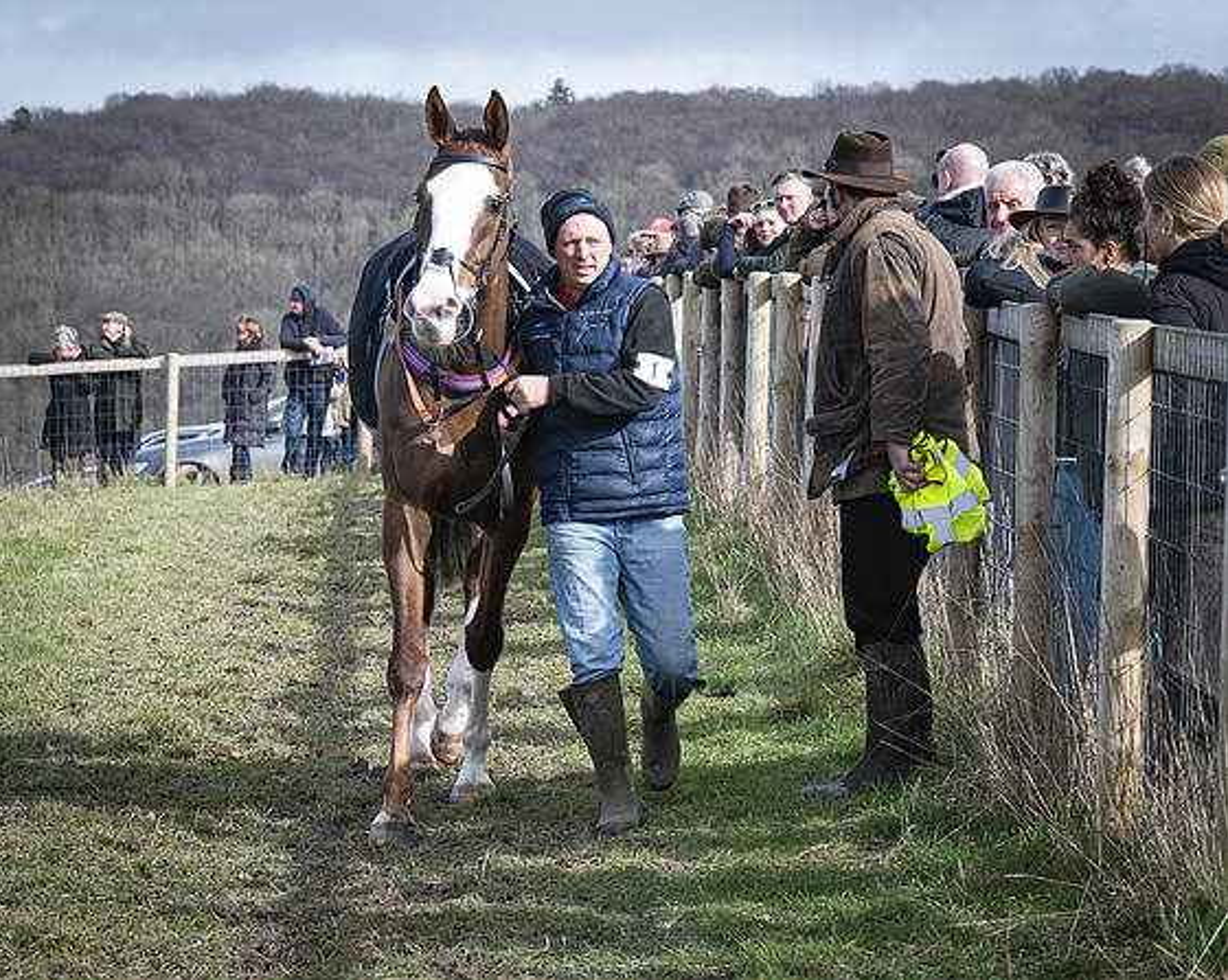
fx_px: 5483
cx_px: 617
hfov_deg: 12.8
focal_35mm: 151
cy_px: 536
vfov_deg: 10.2
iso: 400
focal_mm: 70
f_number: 5.6
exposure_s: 1/800
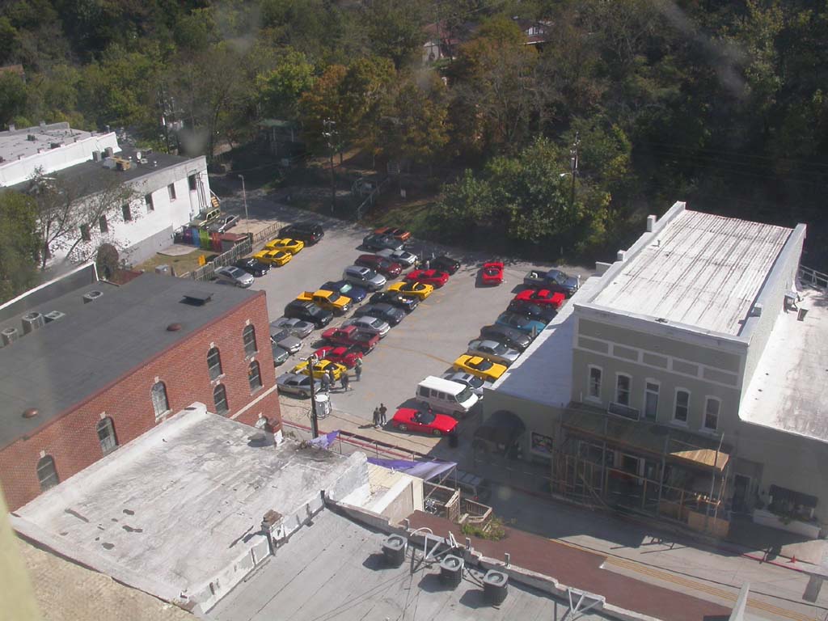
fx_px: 909
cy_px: 310
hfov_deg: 49.0
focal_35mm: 38
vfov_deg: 37.7
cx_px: 414
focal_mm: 7.85
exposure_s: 1/296
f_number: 7.5
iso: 100
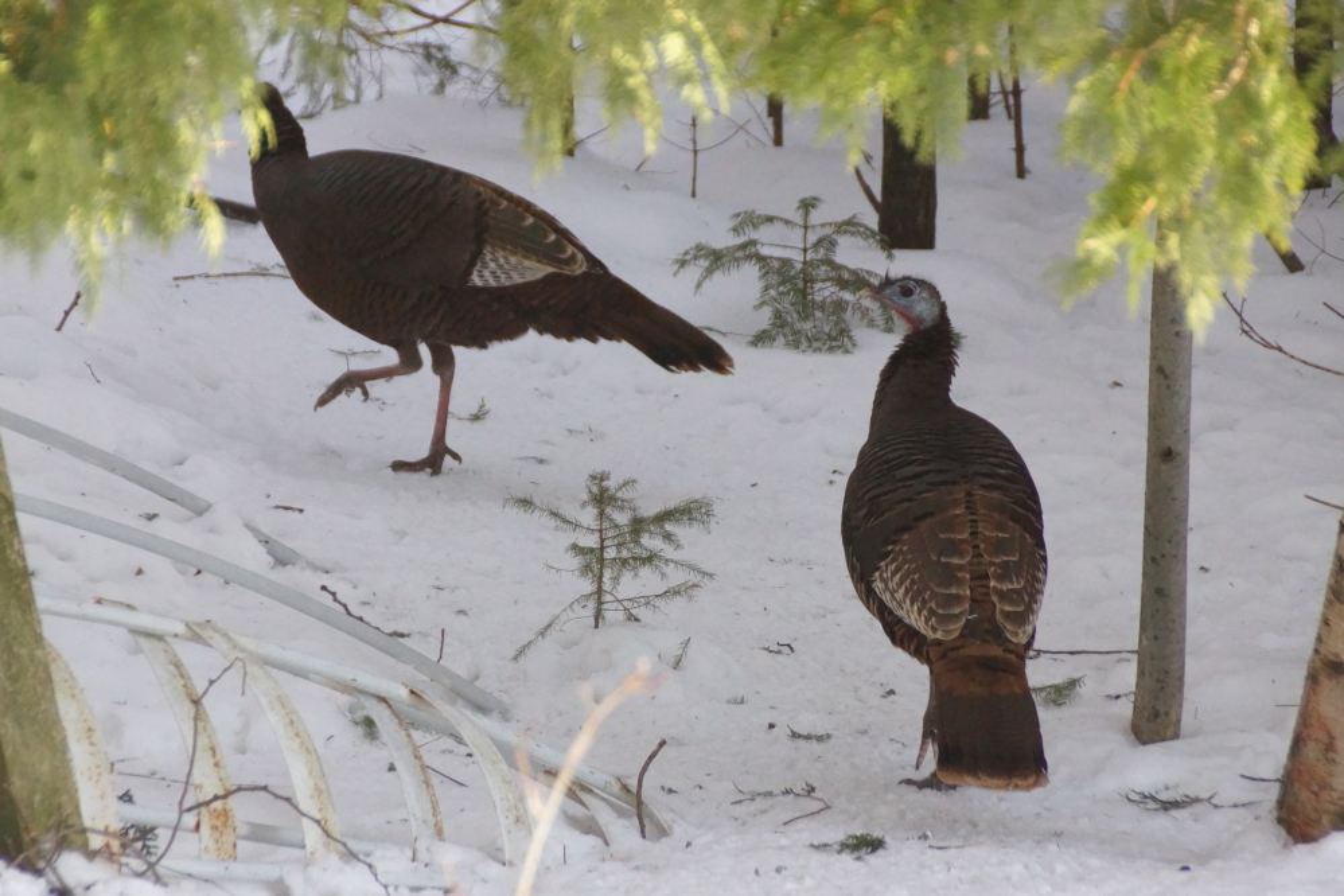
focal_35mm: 240
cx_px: 672
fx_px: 8959
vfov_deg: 5.7
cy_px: 448
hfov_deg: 8.6
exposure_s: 1/250
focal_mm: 160
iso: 3200
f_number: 6.3
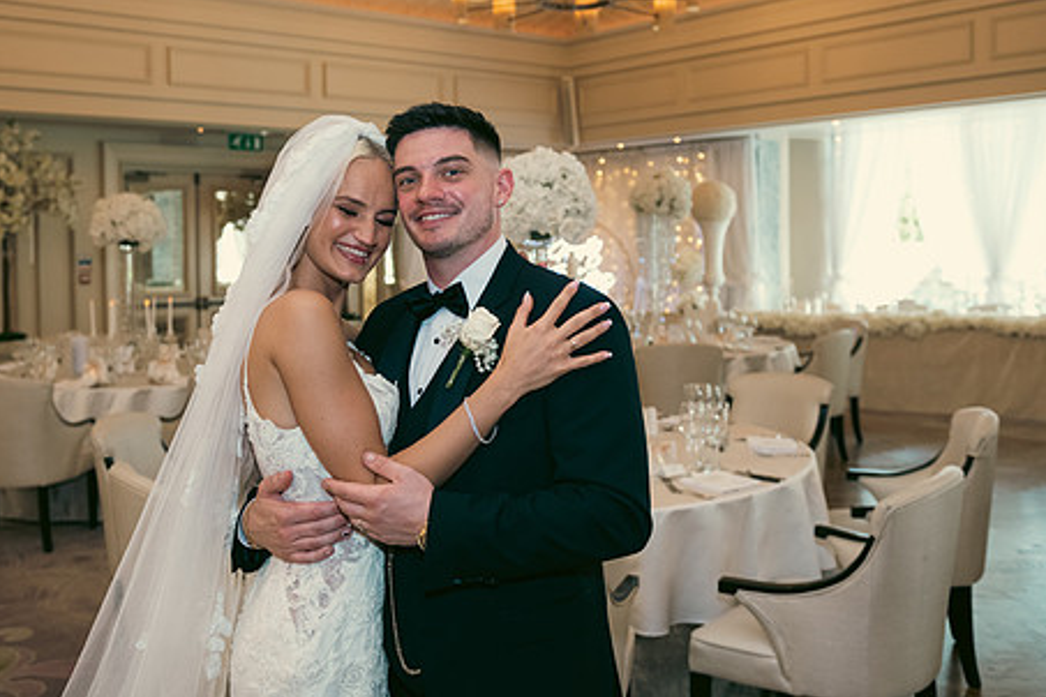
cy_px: 276
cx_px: 503
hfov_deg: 47.4
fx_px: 1191
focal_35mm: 41
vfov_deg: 32.5
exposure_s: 1/160
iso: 640
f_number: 3.5
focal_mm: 32
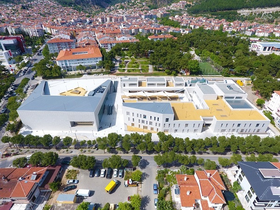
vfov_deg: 66.0
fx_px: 162
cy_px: 105
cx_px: 140
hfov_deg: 81.7
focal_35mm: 20
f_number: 2.8
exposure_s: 1/777
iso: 100
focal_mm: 3.61
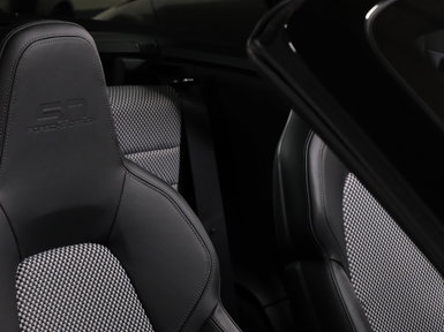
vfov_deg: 10.3
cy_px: 271
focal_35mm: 144
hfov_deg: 13.7
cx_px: 175
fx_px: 1845
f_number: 4.8
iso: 5000
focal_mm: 50
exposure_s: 1/75
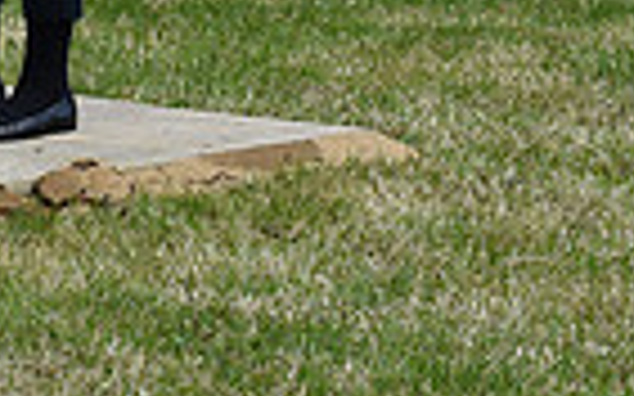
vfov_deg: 6.2
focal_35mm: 209
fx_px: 3610
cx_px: -625
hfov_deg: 9.4
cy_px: -270
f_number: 7.1
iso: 360
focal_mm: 50
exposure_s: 1/1250
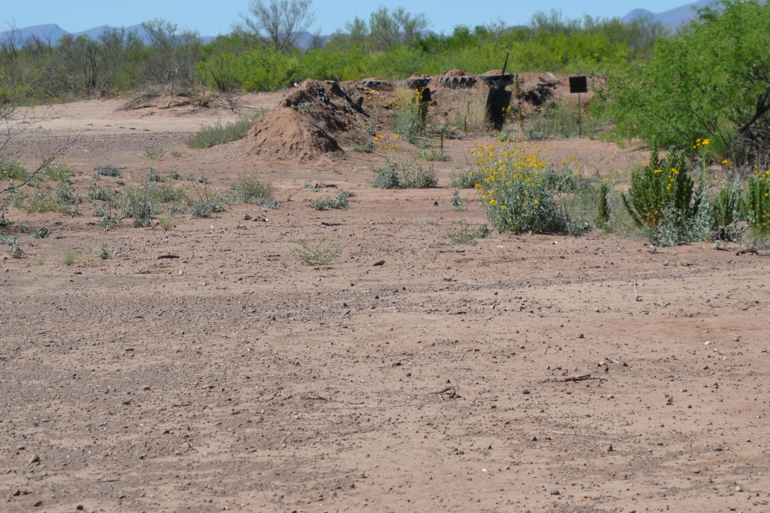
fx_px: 2994
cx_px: 382
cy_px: 109
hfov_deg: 14.7
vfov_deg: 9.8
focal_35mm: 140
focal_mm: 58
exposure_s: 1/500
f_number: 5.6
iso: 110
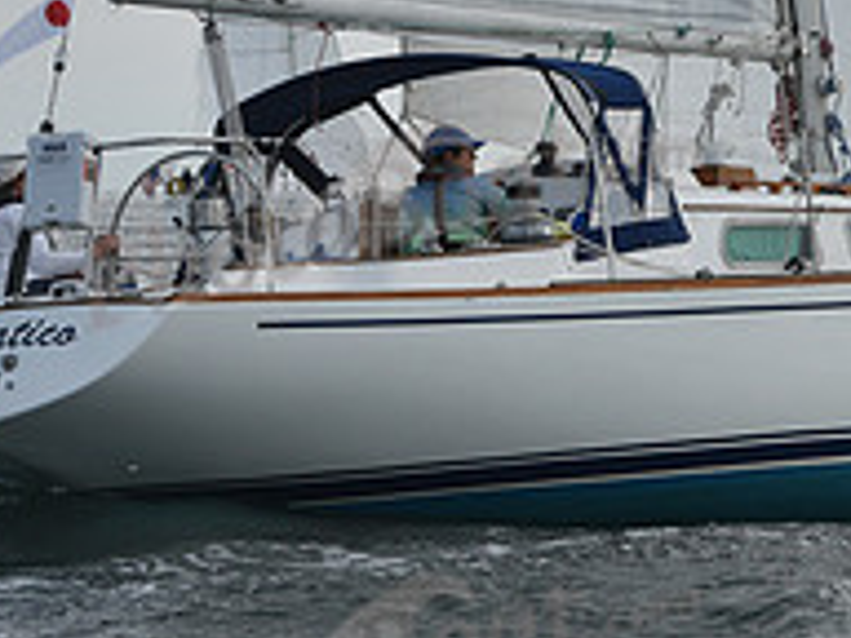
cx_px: 935
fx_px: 4991
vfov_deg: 7.3
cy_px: -78
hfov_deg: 9.6
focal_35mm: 203
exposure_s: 1/1000
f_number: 8
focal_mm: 70
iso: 320
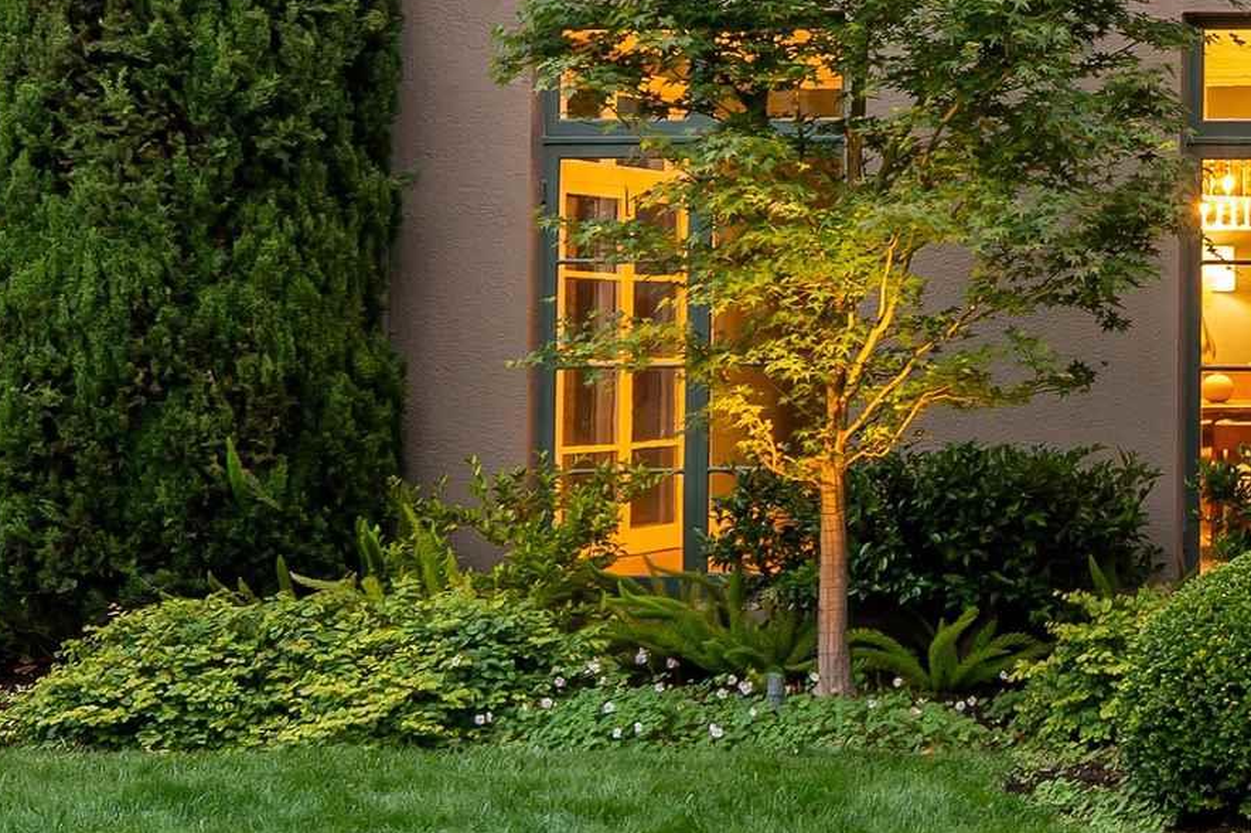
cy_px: 158
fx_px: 2536
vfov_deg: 18.5
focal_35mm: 73
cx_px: 2043
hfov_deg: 21.5
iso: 200
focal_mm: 14
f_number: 7.1
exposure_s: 1/1.67
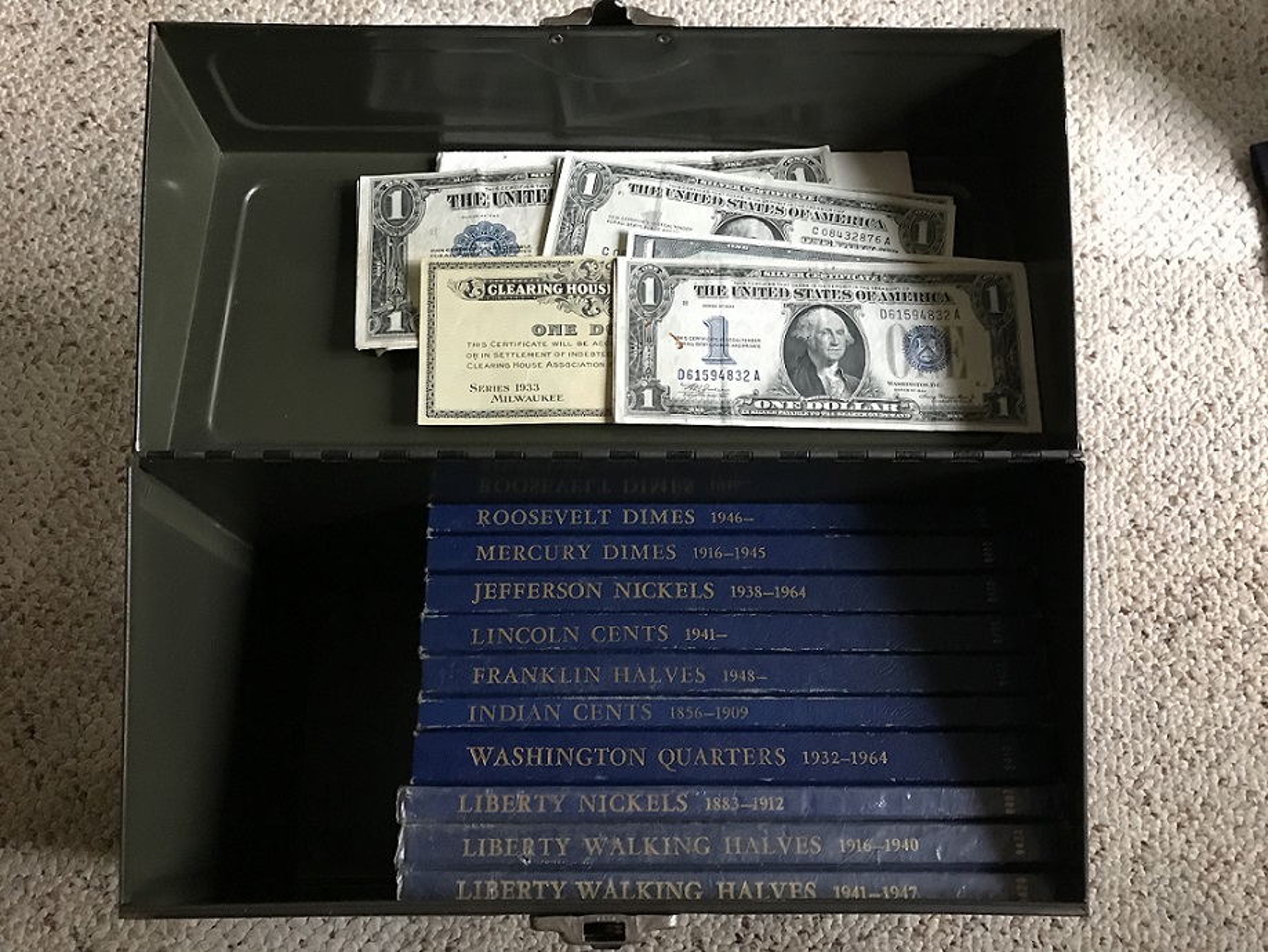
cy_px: 476
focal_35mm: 28
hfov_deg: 63.4
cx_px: 634
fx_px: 1026
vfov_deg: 49.8
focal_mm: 3.99
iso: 80
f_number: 1.8
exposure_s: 1/7
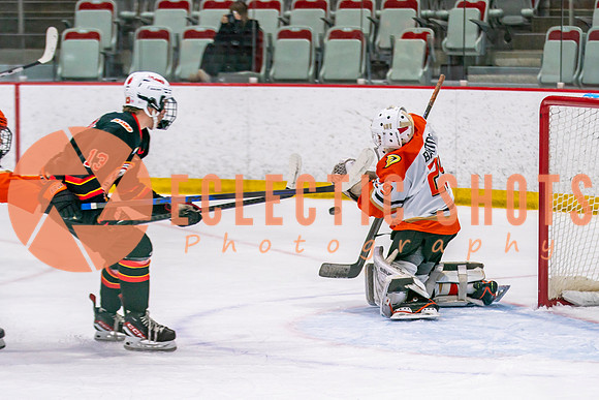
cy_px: 342
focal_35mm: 174
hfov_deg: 11.8
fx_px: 2904
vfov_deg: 7.9
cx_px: 374
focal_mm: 102
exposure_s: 1/640
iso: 500
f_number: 2.8
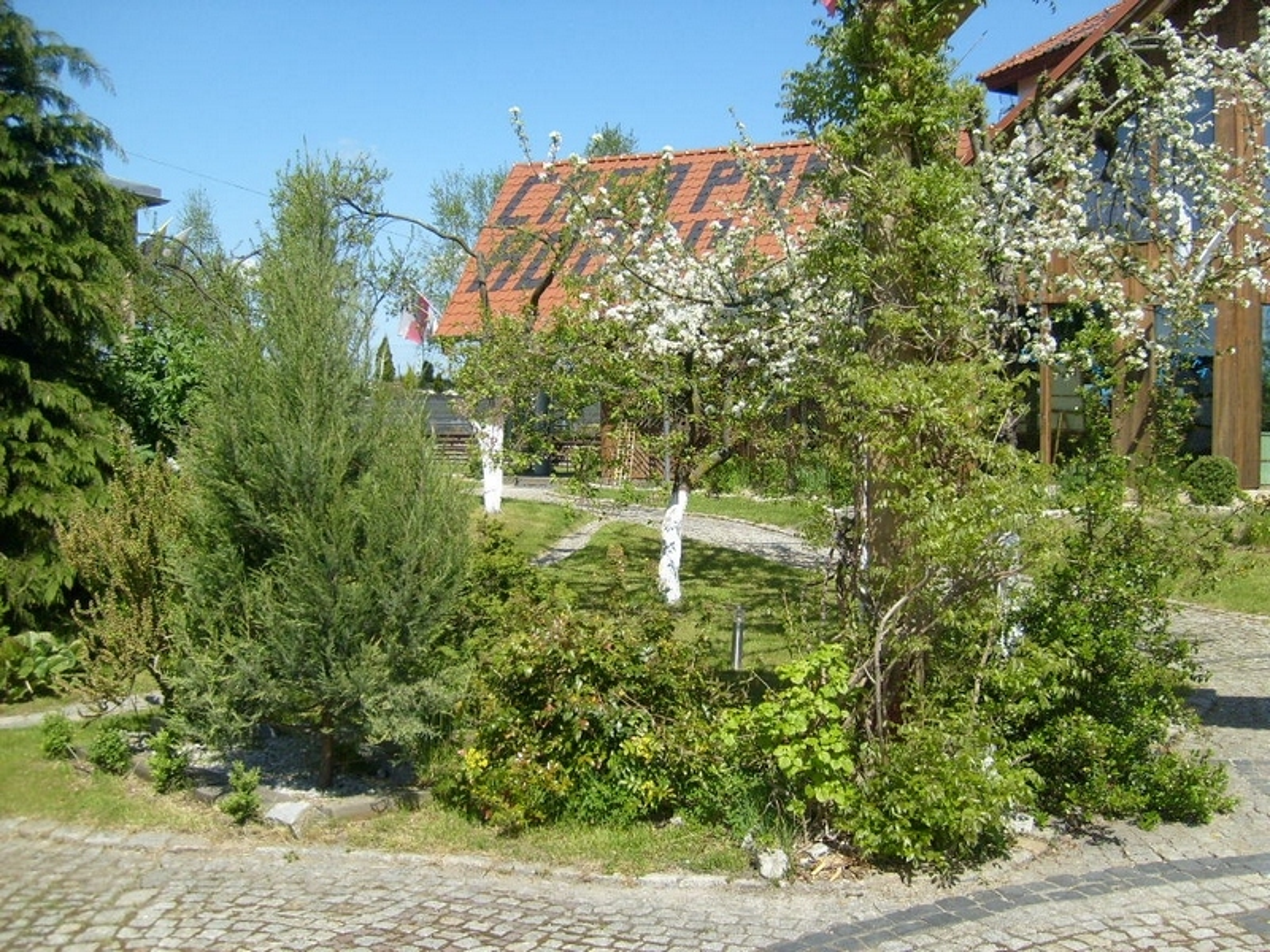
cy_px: 476
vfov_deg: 40.7
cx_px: 635
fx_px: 1284
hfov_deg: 52.6
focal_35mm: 35
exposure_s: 1/250
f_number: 7.1
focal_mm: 5.8
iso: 80
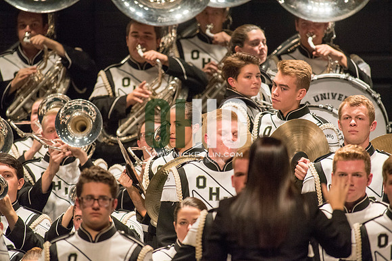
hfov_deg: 3.4
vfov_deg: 2.3
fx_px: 6535
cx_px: 196
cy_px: 130
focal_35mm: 600
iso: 4000
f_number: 5.6
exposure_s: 1/320
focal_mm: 600
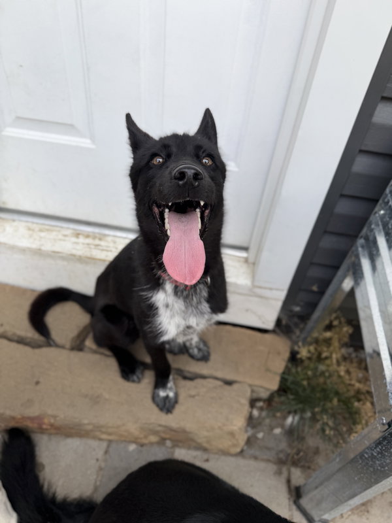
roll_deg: -7.5
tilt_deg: -44.1
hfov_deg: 56.8
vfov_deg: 71.6
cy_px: 262
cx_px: 196
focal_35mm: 24
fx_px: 362
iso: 80
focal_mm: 6.76
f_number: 1.78
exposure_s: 1/501
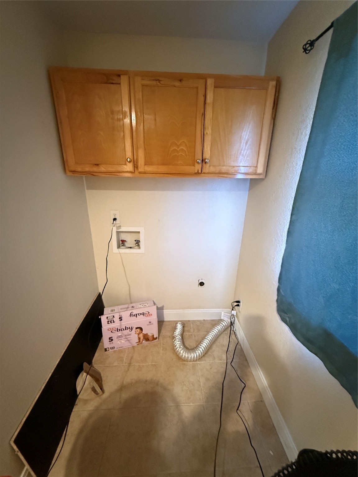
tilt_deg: -18.6
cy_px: 238
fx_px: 193
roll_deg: -1.9
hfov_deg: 85.7
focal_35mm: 14
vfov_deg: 102.1
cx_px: 179
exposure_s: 1/60
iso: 1000
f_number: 2.2
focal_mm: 2.22
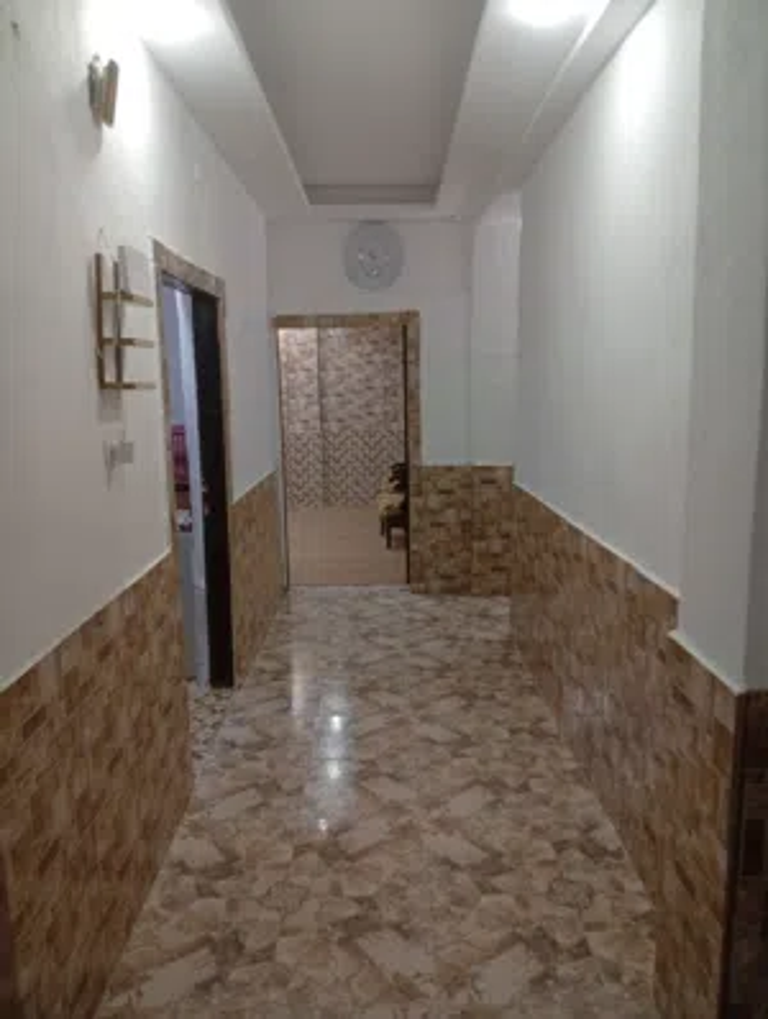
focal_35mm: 27
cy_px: 510
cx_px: 384
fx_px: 796
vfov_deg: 65.2
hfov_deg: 51.5
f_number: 1.8
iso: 182
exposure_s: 1/33.3
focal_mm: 3.98
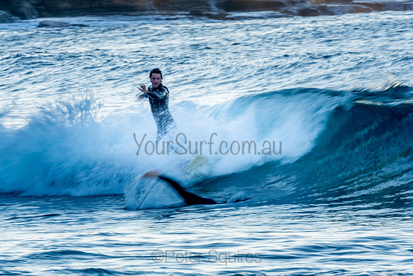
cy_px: 133
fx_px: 8986
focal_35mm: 783
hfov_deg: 2.6
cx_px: 213
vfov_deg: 1.8
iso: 100
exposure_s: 1/30
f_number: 16
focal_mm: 500
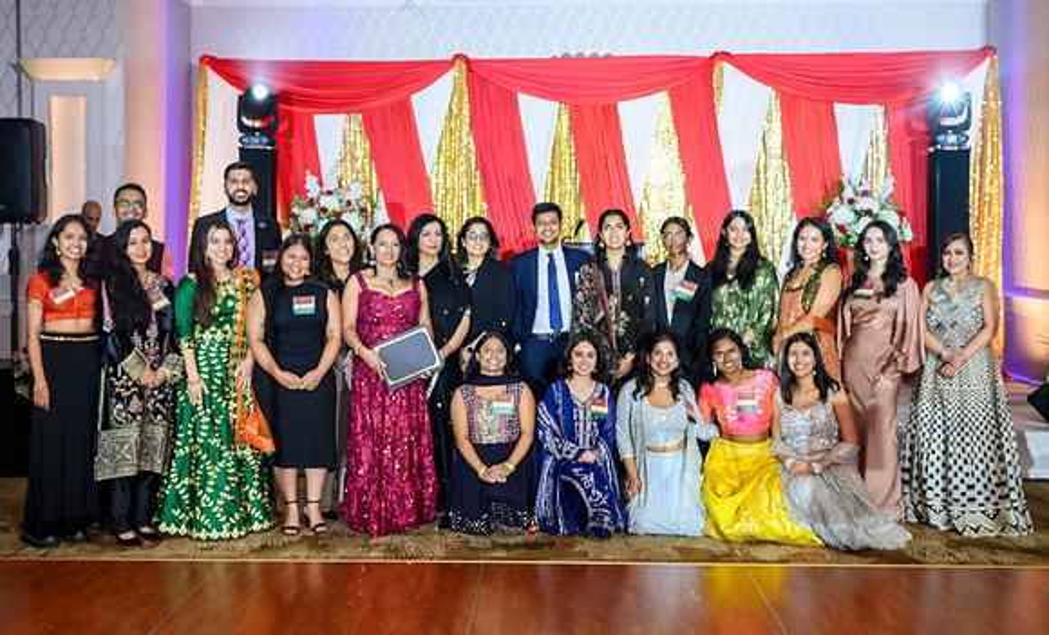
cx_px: 505
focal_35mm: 45
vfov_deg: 28.0
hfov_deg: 44.8
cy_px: 272
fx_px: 1274
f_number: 5.6
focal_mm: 42
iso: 2000
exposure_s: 1/200
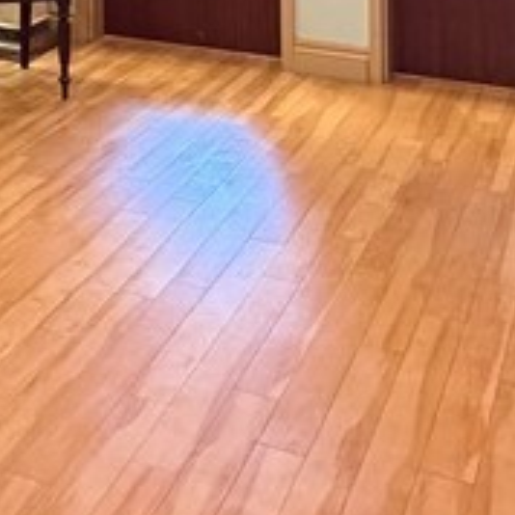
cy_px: -278
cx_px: -12
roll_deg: +0.5
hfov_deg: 23.2
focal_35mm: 71
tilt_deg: -0.1
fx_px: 1195
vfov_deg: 20.5
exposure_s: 1/60
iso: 640
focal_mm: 2.22
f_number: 2.2
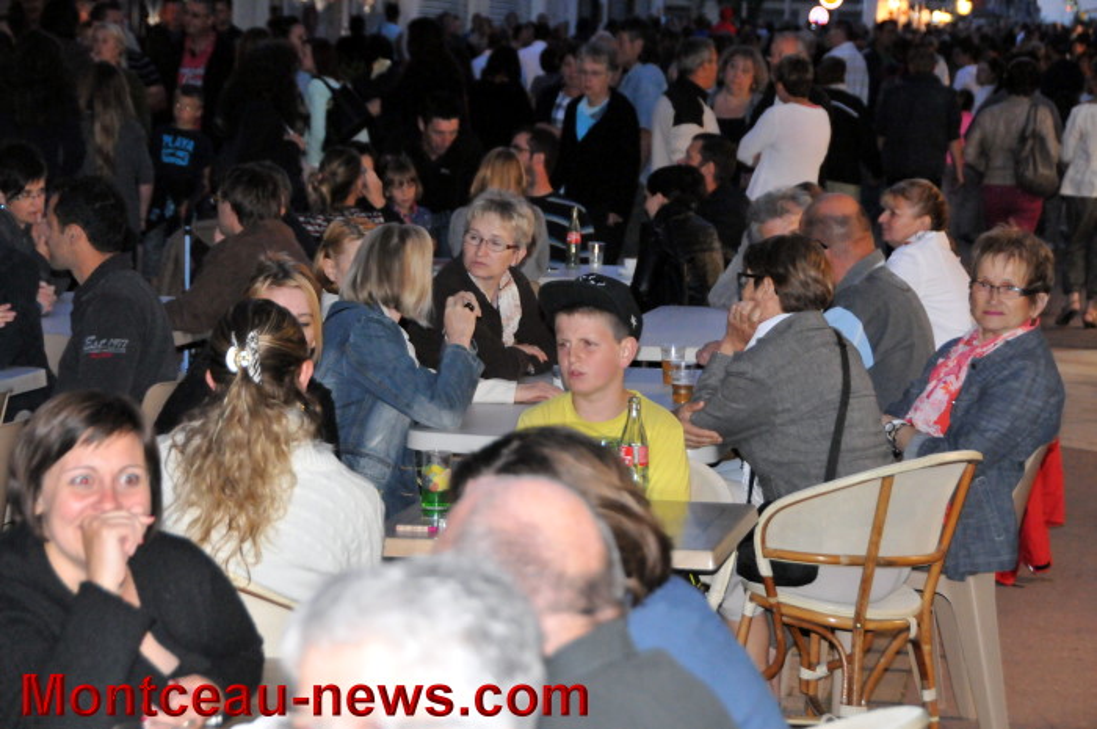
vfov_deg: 13.0
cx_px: 548
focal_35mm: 105
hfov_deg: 19.5
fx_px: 3196
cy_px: 364
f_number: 7.1
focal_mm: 70
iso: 3200
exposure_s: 1/100
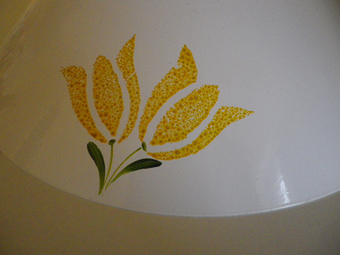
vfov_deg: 49.7
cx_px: 170
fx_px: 275
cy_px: 128
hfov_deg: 63.4
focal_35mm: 28
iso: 800
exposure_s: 1/60
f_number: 2.6
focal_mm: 4.9
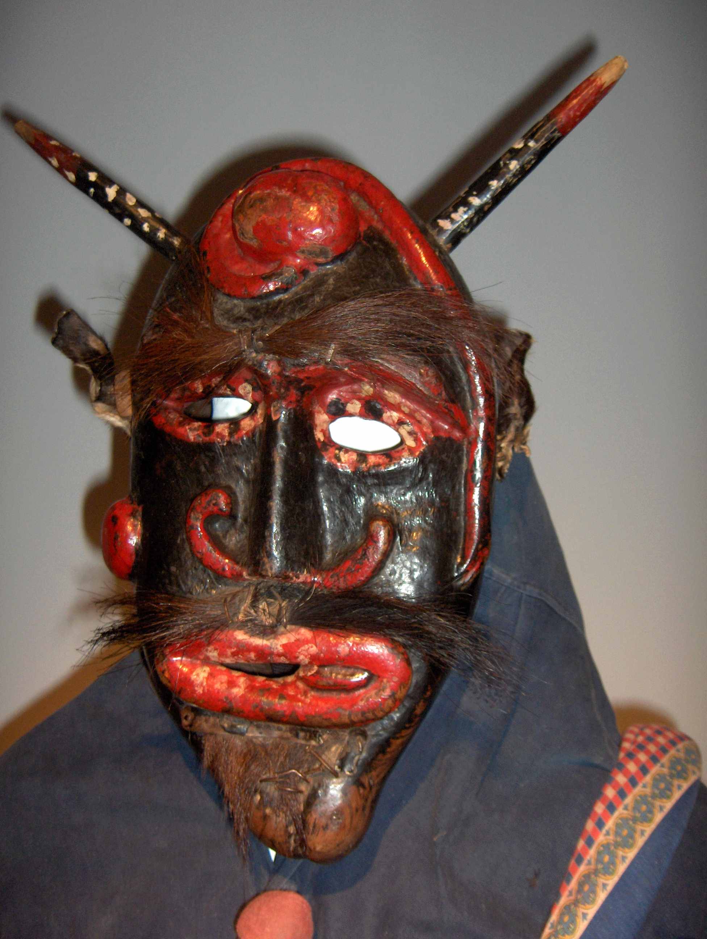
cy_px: 470
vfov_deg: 47.8
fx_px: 1059
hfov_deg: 36.9
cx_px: 354
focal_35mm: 39
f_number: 2.8
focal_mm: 8
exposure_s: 1/60
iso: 100
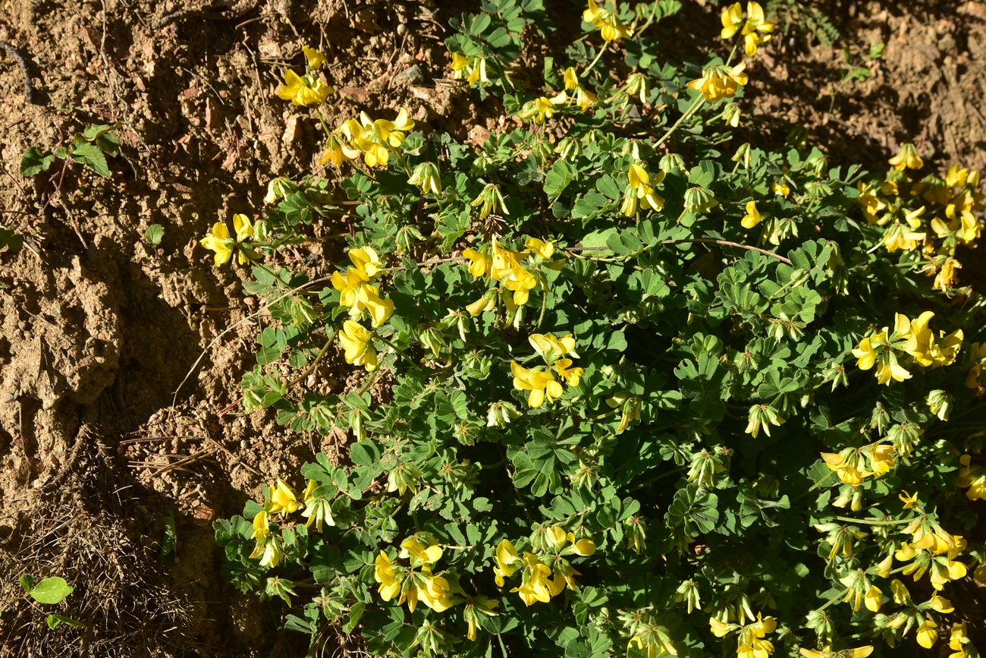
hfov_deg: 39.6
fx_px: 1369
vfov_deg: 27.0
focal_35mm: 50
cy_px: 329
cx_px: 493
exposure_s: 1/125
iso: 160
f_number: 14
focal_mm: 50
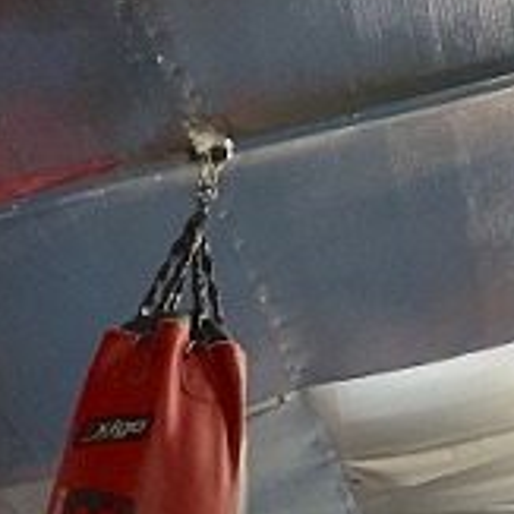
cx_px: 656
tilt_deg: +21.9
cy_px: 550
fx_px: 1495
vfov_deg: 18.8
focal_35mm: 89
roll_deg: -1.5
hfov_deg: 18.3
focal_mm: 4.15
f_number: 2.2
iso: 200
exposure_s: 1/33
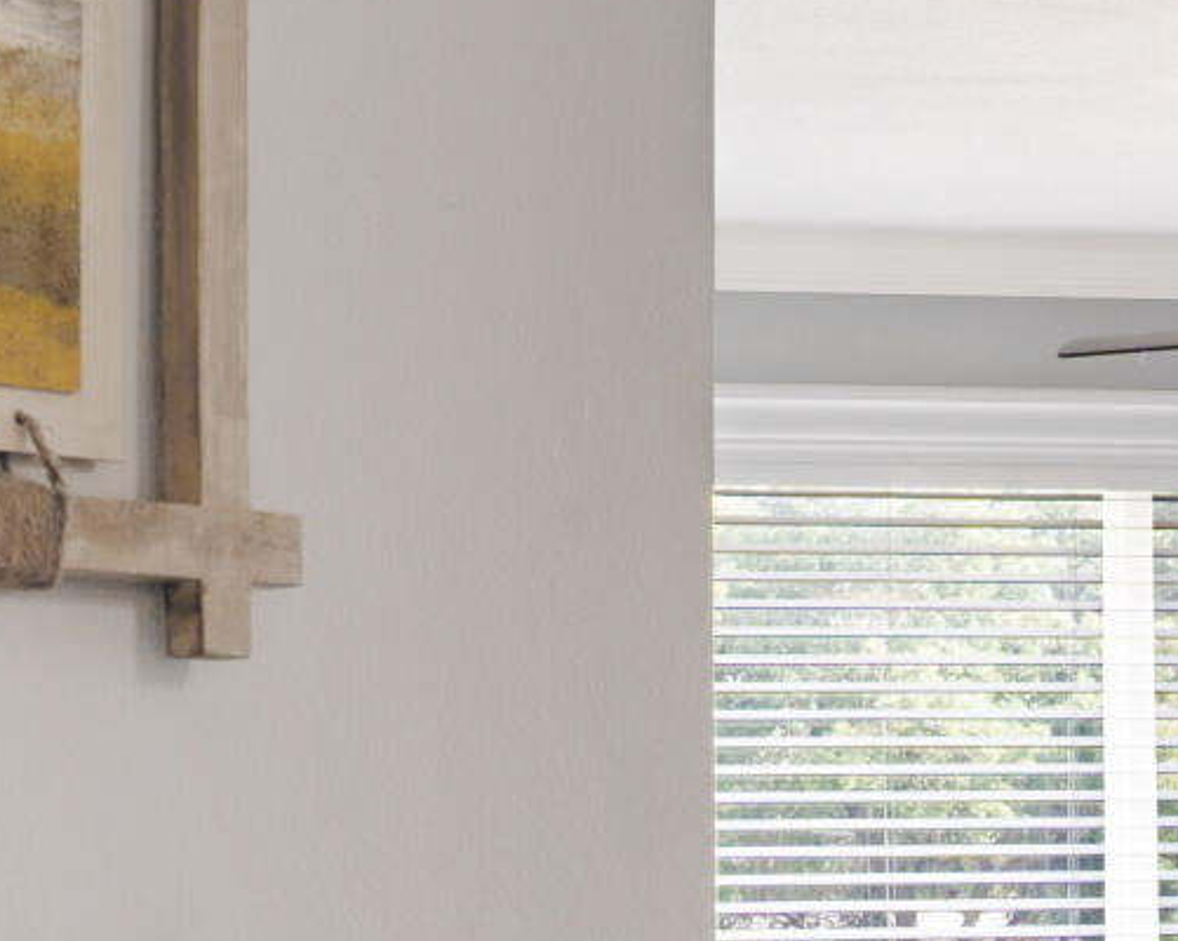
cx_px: 1444
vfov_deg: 10.8
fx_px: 4703
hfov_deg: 13.8
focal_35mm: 135
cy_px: 1567
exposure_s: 1/13
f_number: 8
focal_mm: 24
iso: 100
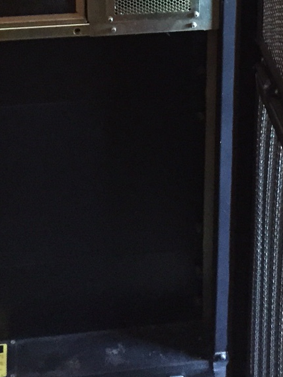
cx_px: 161
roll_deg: +0.6
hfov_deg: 17.8
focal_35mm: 83
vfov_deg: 21.2
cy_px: -125
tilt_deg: -15.4
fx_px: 904
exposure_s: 1/15
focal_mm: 4.15
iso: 400
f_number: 2.2
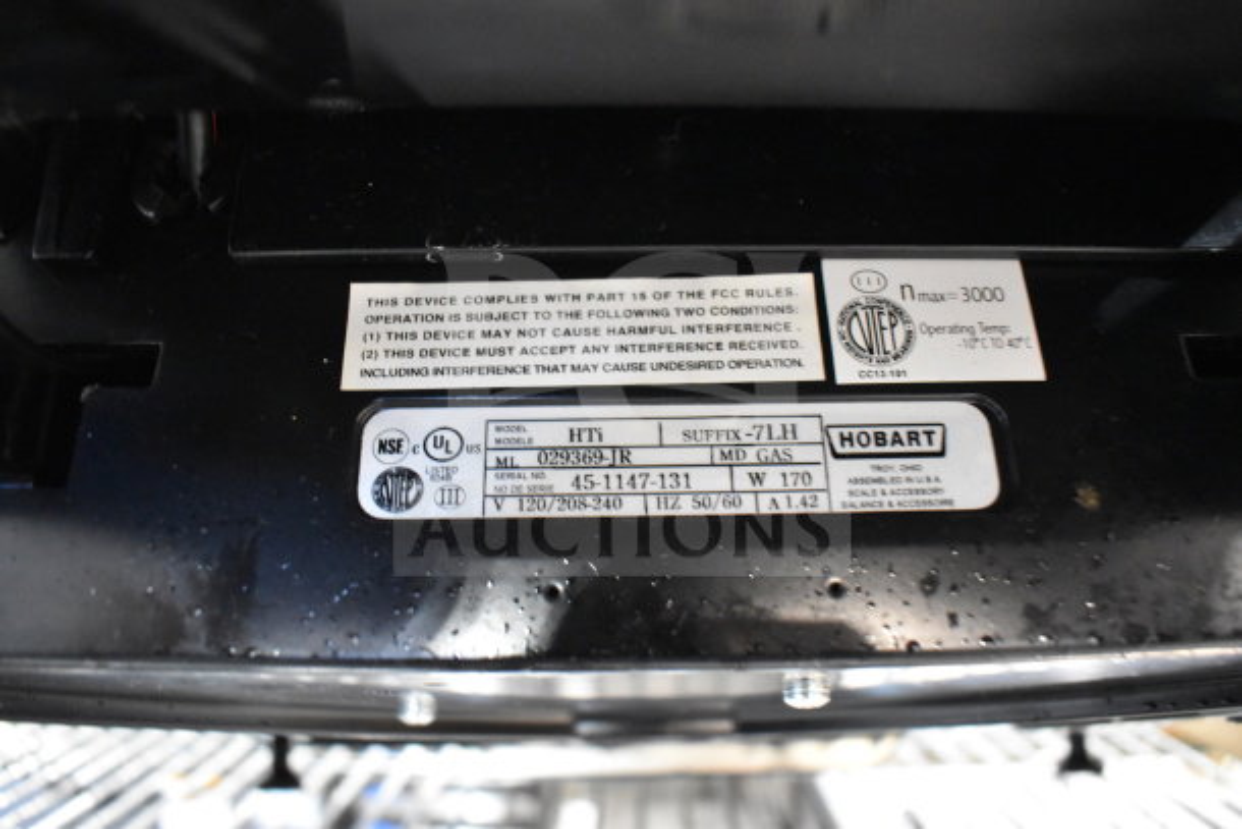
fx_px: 932
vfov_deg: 48.0
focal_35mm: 27
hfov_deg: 67.4
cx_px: 621
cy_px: 414
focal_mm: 18
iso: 6400
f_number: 3.5
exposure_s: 1/50
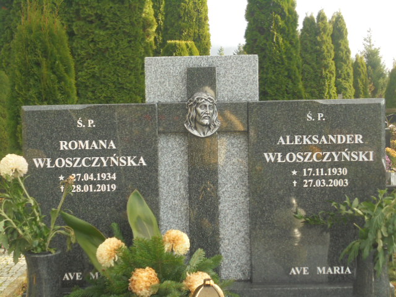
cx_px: 198
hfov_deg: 34.3
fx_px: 641
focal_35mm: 56
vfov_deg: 26.1
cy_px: 148
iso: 100
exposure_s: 1/80
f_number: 5.2
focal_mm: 10.1
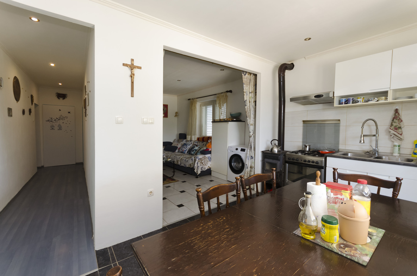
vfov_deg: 77.1
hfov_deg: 100.5
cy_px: 138
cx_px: 208
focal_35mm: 15
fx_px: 173
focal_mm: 10
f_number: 4
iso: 560
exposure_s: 1/60
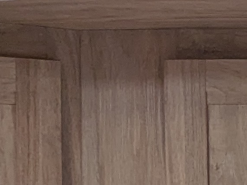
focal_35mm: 115
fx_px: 821
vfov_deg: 12.7
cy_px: 201
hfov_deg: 15.9
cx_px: 357
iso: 45
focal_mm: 2.35
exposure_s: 1/353
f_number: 2.2
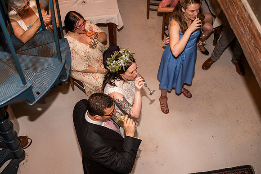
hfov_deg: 39.6
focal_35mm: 50
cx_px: 130
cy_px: 87
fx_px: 363
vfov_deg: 27.0
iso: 500
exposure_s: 1/100
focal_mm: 50
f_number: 3.2
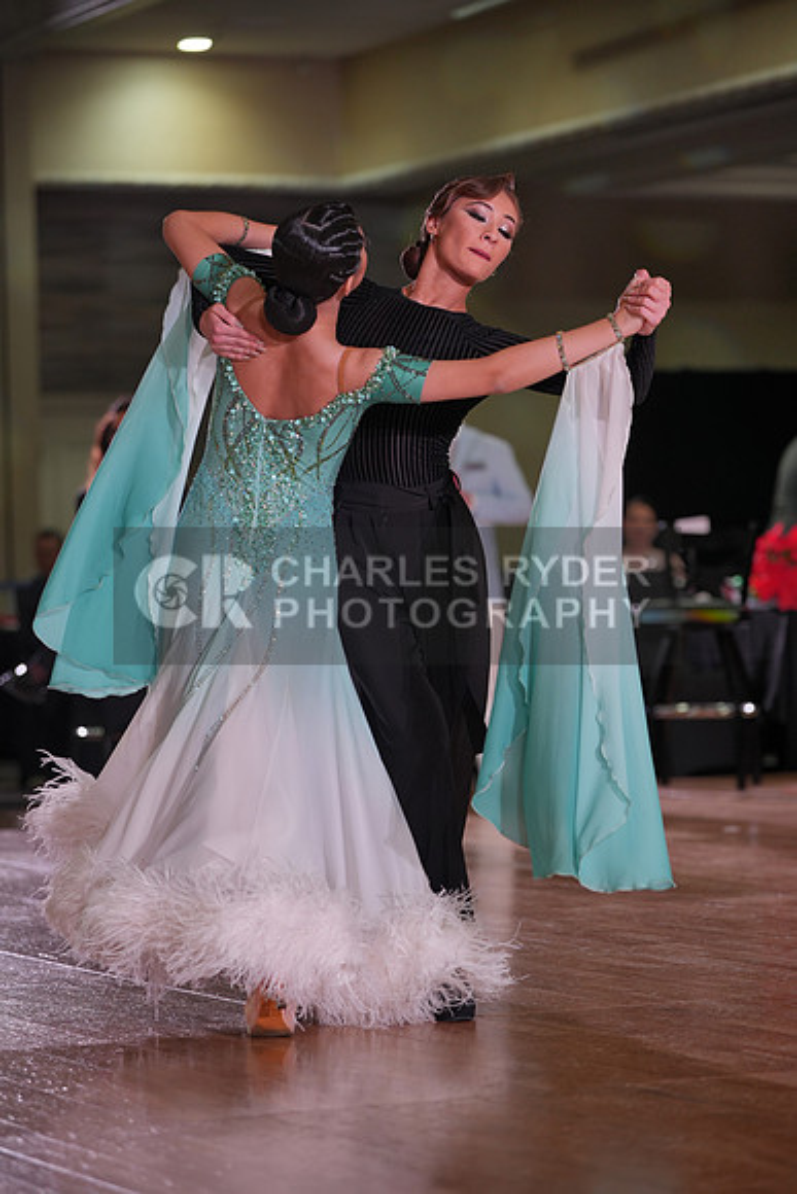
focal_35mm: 116
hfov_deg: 11.8
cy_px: 597
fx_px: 3850
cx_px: 398
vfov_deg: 17.6
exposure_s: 1/400
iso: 640
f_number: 2.8
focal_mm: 116
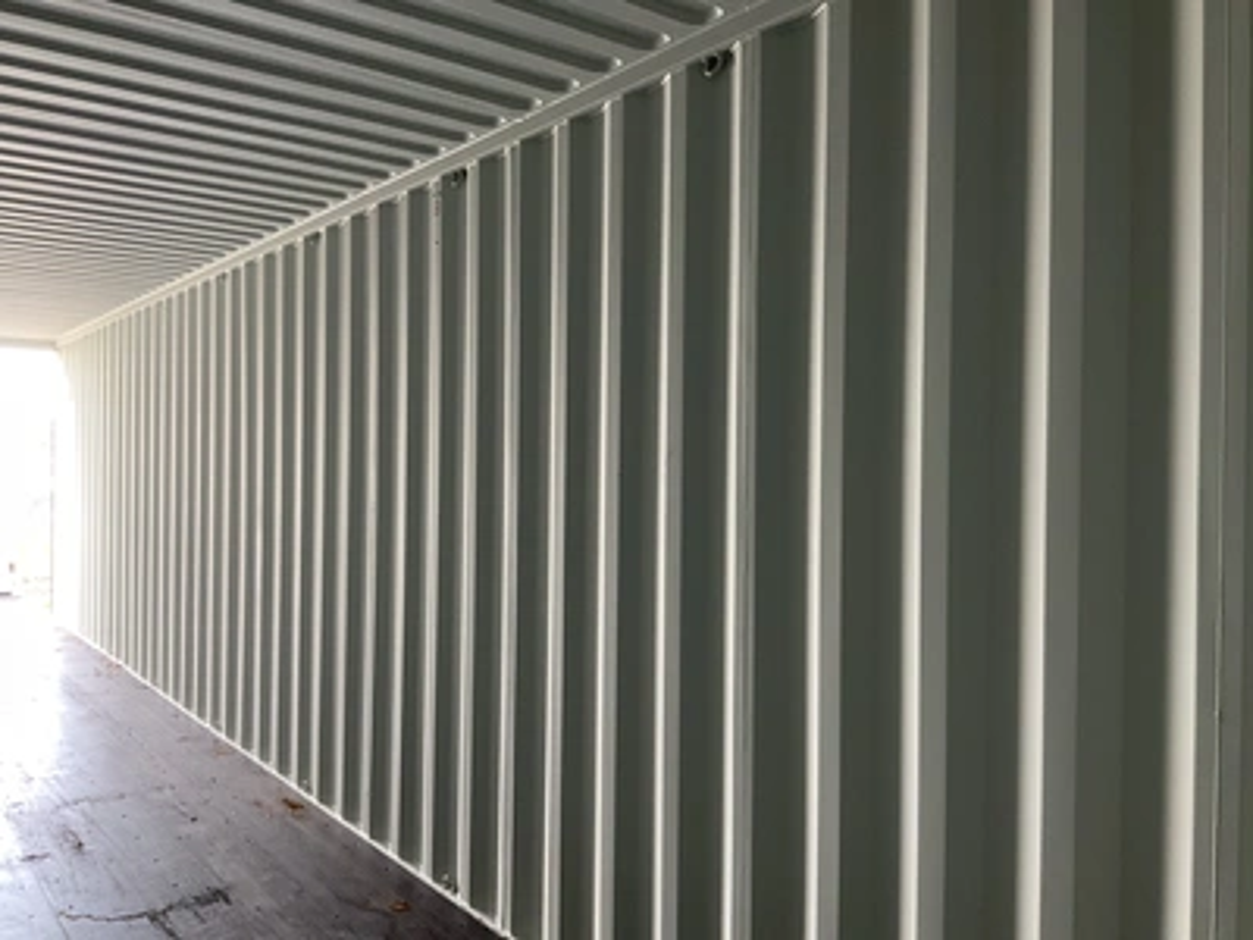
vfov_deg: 48.2
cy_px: 470
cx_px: 626
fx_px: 1050
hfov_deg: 61.7
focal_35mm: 29
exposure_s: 1/60
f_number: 1.8
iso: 100
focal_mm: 3
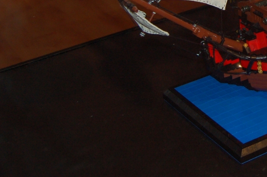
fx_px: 729
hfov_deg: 19.5
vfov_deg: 13.4
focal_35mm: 98
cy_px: -57
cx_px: 323
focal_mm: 23
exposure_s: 1/60
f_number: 3.8
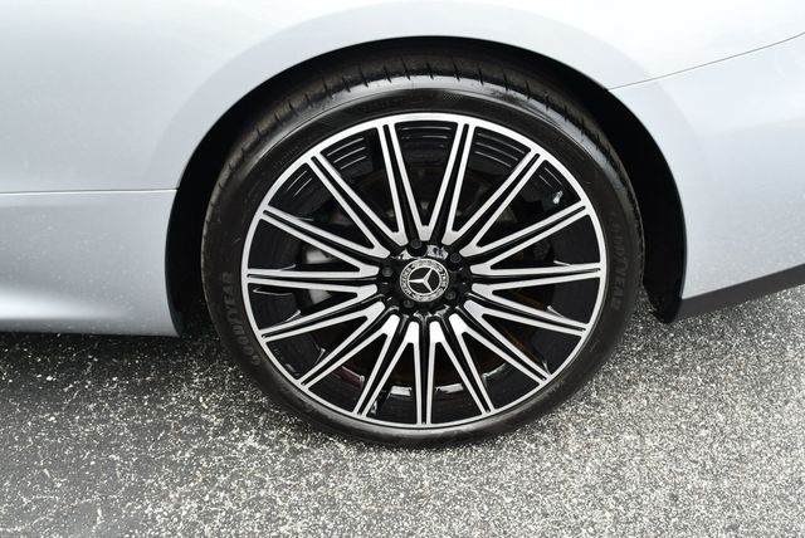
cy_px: 269
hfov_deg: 53.1
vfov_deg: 36.9
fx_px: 806
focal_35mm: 36
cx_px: 402
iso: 400
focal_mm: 18
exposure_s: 1/250
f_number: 5.6
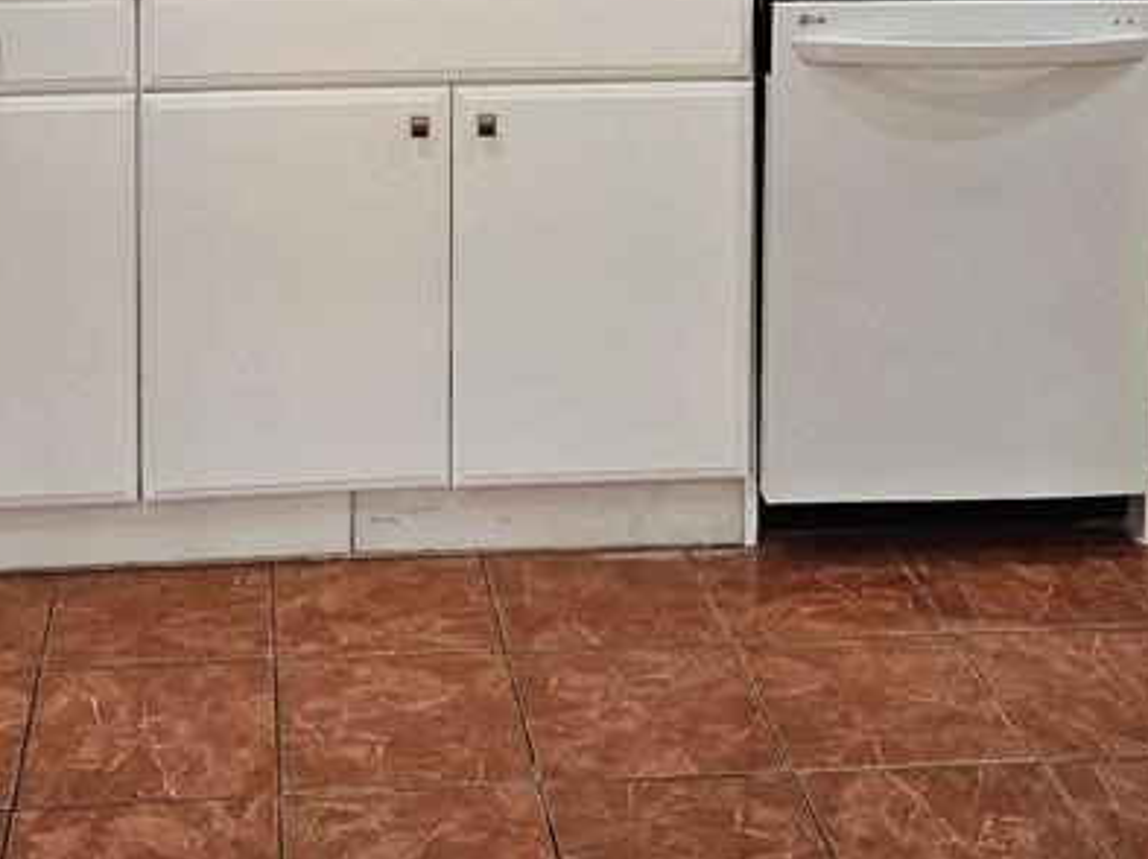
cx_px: 464
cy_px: -187
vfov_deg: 22.4
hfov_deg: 32.1
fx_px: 1988
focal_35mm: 60
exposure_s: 1/120
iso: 200
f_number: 1.8
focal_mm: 5.4
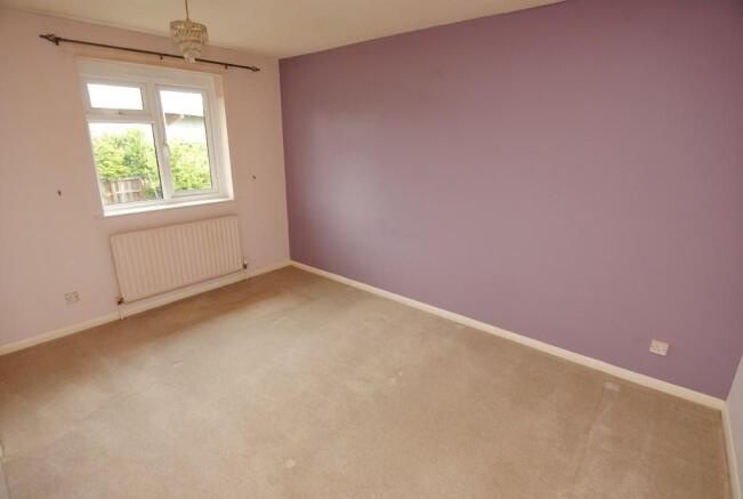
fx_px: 341
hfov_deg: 94.9
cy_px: 250
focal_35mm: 16
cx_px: 372
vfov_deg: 72.3
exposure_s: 1/60
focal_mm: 11
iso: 200
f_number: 4
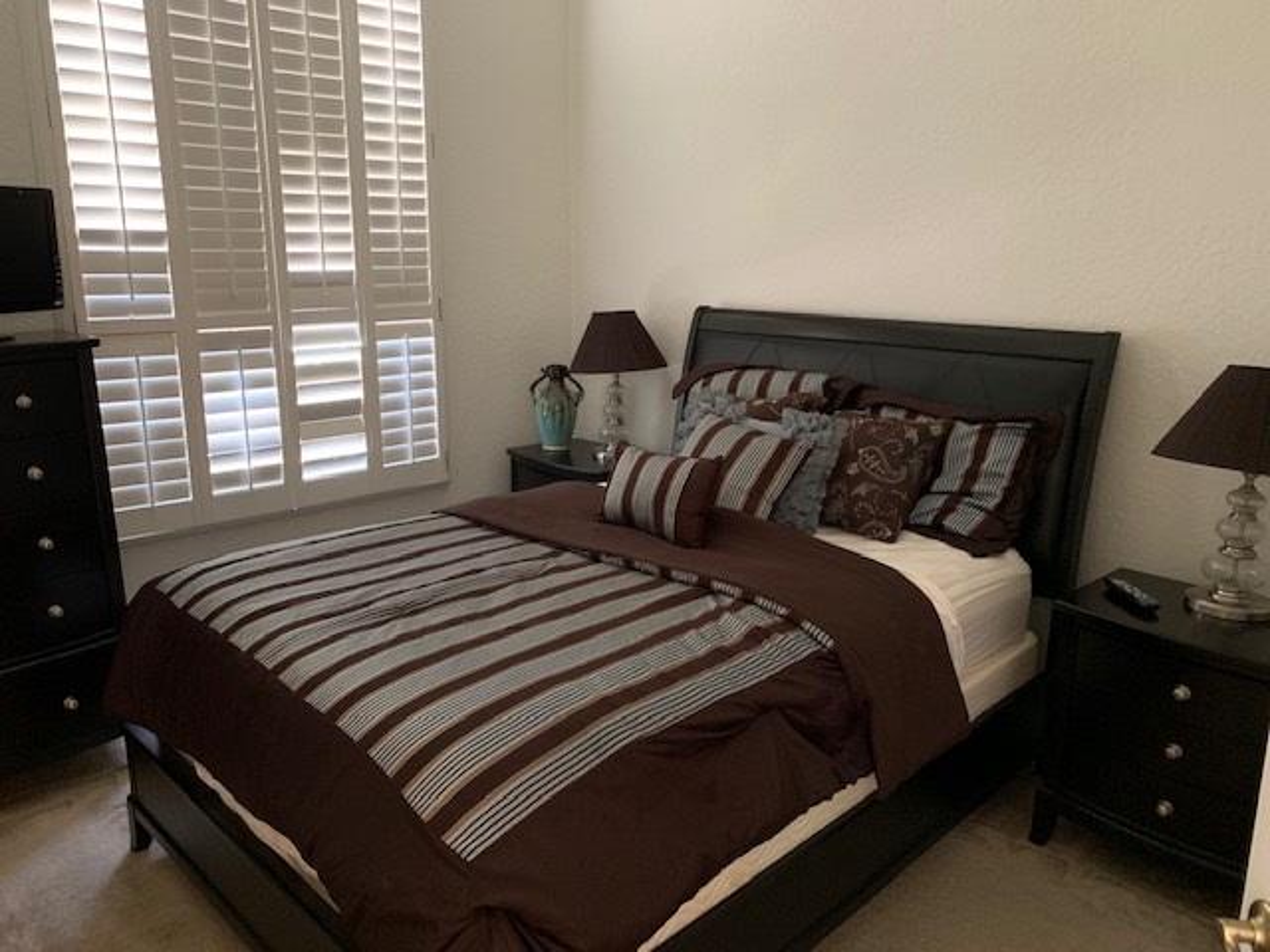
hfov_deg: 67.3
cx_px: 635
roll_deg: -0.1
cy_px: 476
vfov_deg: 53.1
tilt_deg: -13.5
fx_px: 954
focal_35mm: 26
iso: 640
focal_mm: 4.25
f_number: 1.8
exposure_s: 1/30
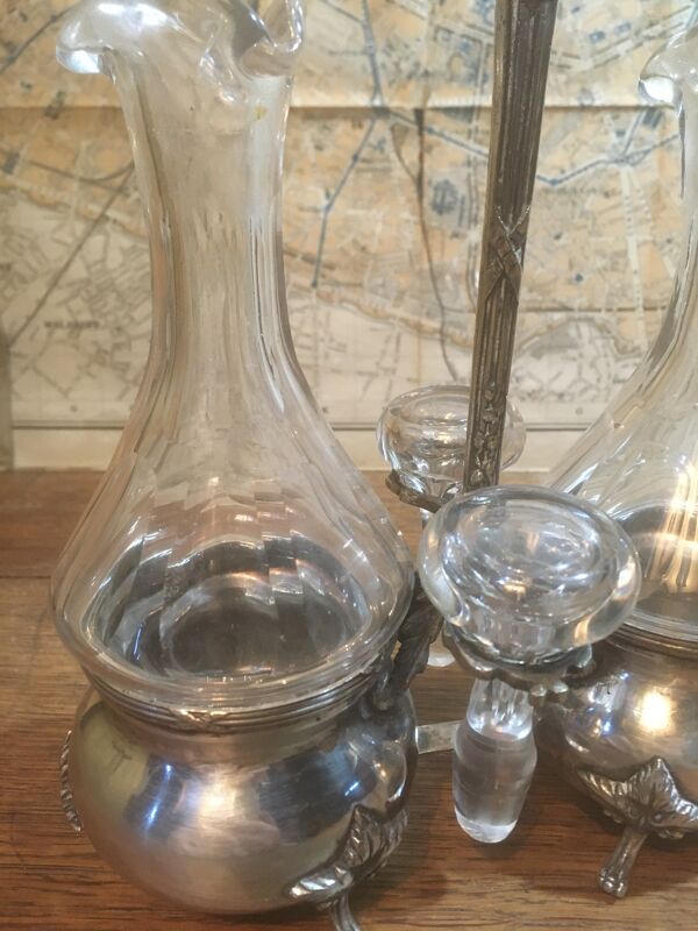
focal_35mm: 29
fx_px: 780
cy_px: 466
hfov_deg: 48.2
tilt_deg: -21.8
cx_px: 349
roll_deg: +0.2
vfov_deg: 61.7
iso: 200
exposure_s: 1/17
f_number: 2.2
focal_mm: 4.15
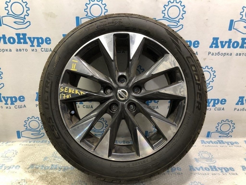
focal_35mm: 28
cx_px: 123
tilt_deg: -20.1
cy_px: 92
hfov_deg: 63.4
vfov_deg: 49.7
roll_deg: -0.9
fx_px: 199
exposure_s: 1/17
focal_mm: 4
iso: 40
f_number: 1.8
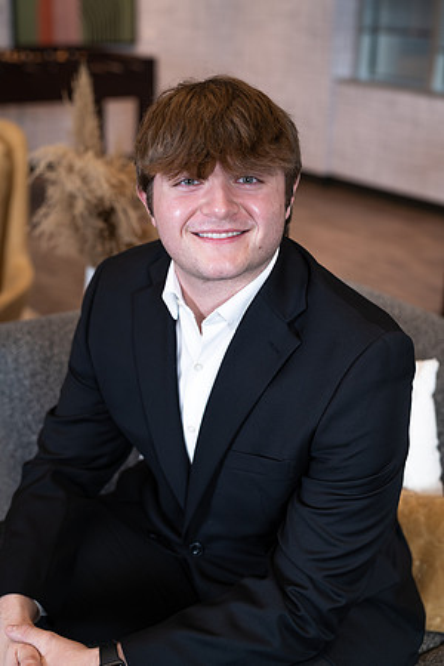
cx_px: 222
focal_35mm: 50
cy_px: 333
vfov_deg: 39.6
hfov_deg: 27.0
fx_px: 925
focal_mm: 50
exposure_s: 1/125
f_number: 3.2
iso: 100
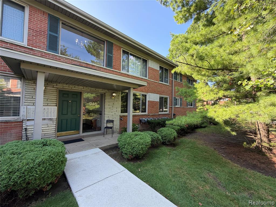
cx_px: 138
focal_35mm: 14
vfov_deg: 85.7
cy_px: 104
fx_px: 112
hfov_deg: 102.1
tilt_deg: +1.5
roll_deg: -1.5
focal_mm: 2.22
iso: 40
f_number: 2.2
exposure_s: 1/164
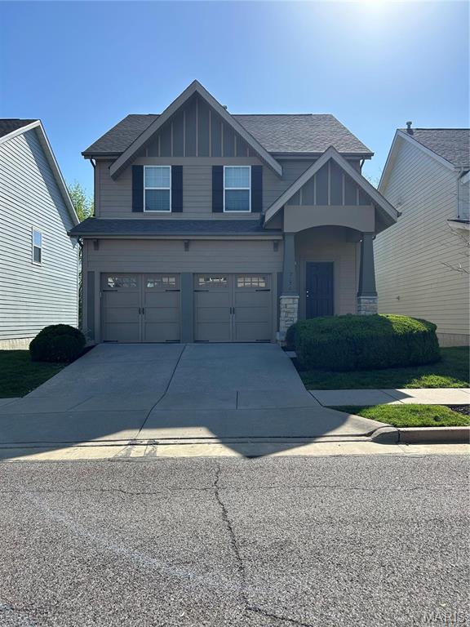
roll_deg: +0.9
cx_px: 235
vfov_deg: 67.3
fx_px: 471
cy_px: 314
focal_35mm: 26
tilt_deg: +0.9
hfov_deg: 53.1
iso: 50
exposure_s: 1/3460
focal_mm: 5.7
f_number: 1.5
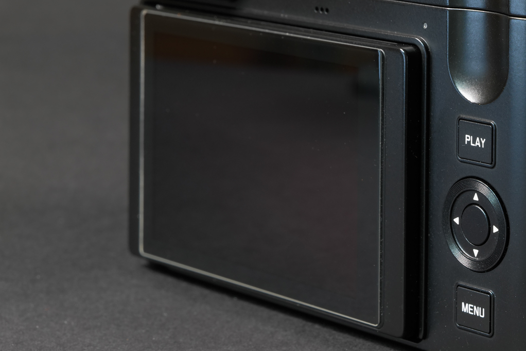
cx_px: 410
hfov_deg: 14.5
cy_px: 120
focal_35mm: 141
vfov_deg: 9.7
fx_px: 2060
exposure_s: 2.5
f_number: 18
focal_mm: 90
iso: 800
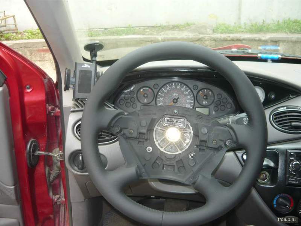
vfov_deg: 42.9
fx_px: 287
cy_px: 113
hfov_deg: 55.4
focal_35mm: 33
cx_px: 150
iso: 100
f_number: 2.8
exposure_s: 1/30
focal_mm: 5.5
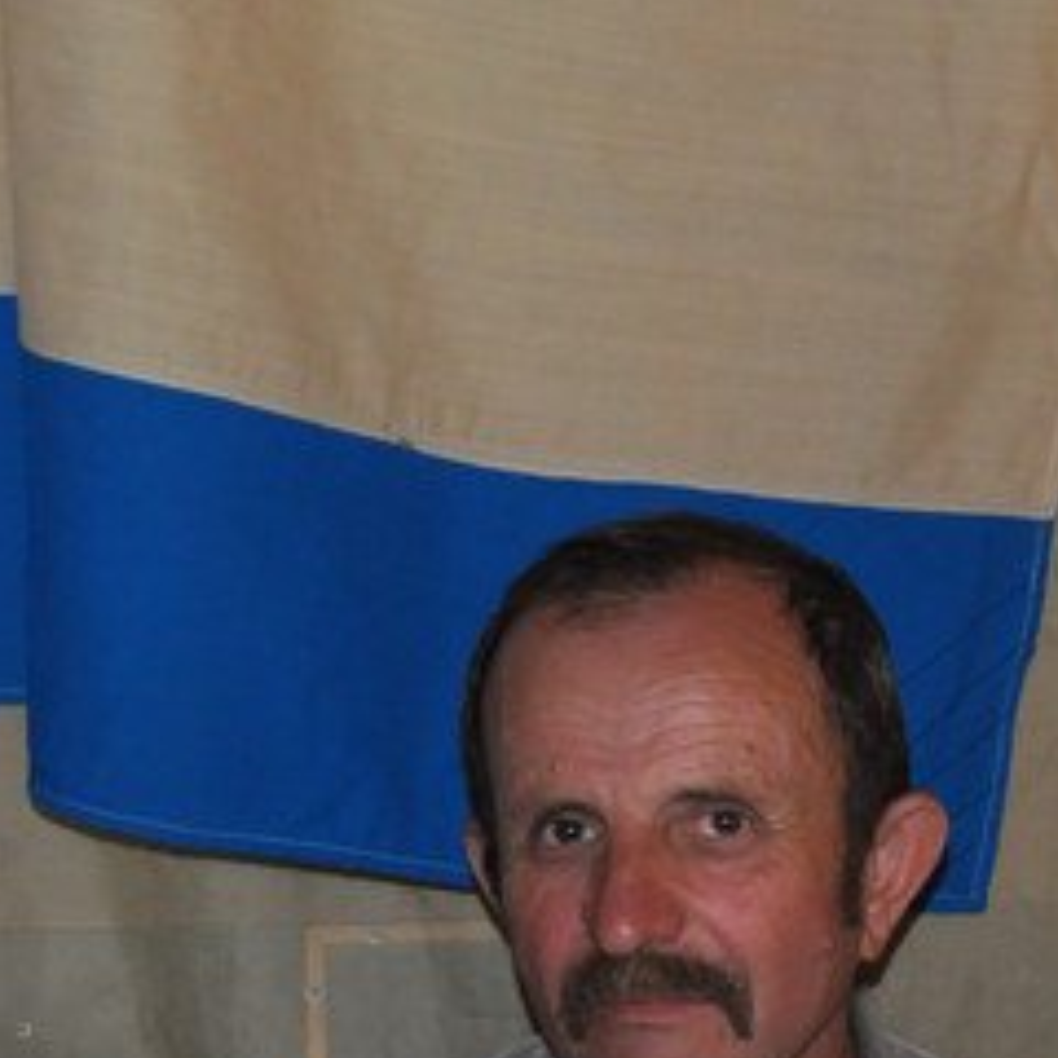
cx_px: 1049
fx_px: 4792
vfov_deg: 12.6
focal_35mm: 139
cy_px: 747
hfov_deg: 12.5
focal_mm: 29
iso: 800
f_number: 4.5
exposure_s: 1/60
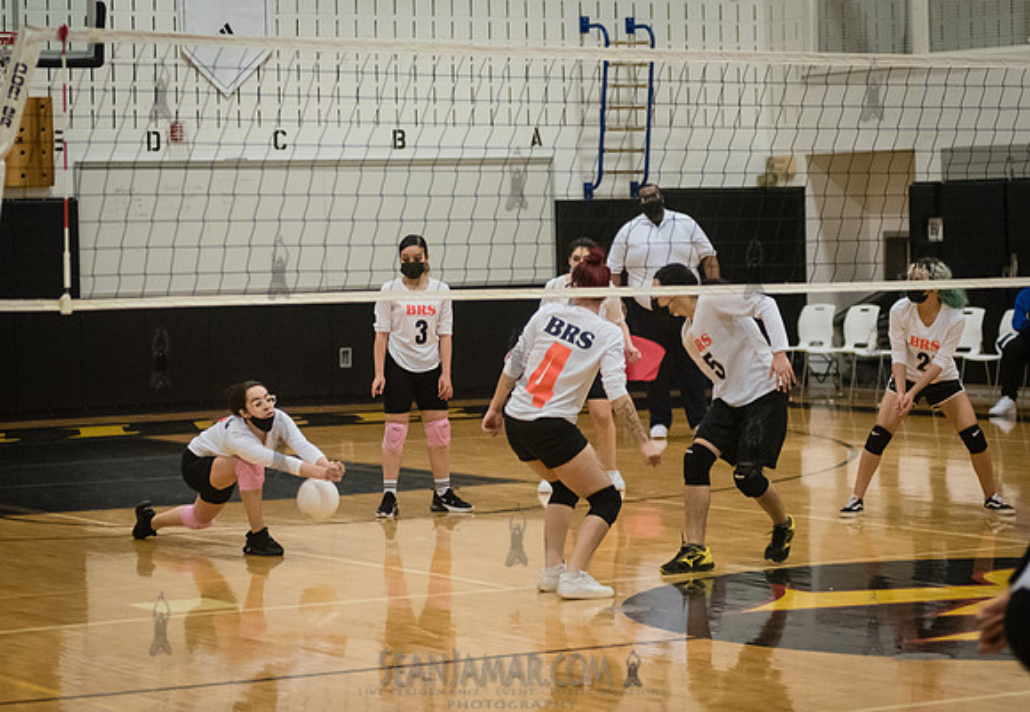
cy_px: 235
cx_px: 466
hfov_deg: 18.4
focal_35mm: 110
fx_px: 3176
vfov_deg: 12.8
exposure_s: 1/400
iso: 5000
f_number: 3.2
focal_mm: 80
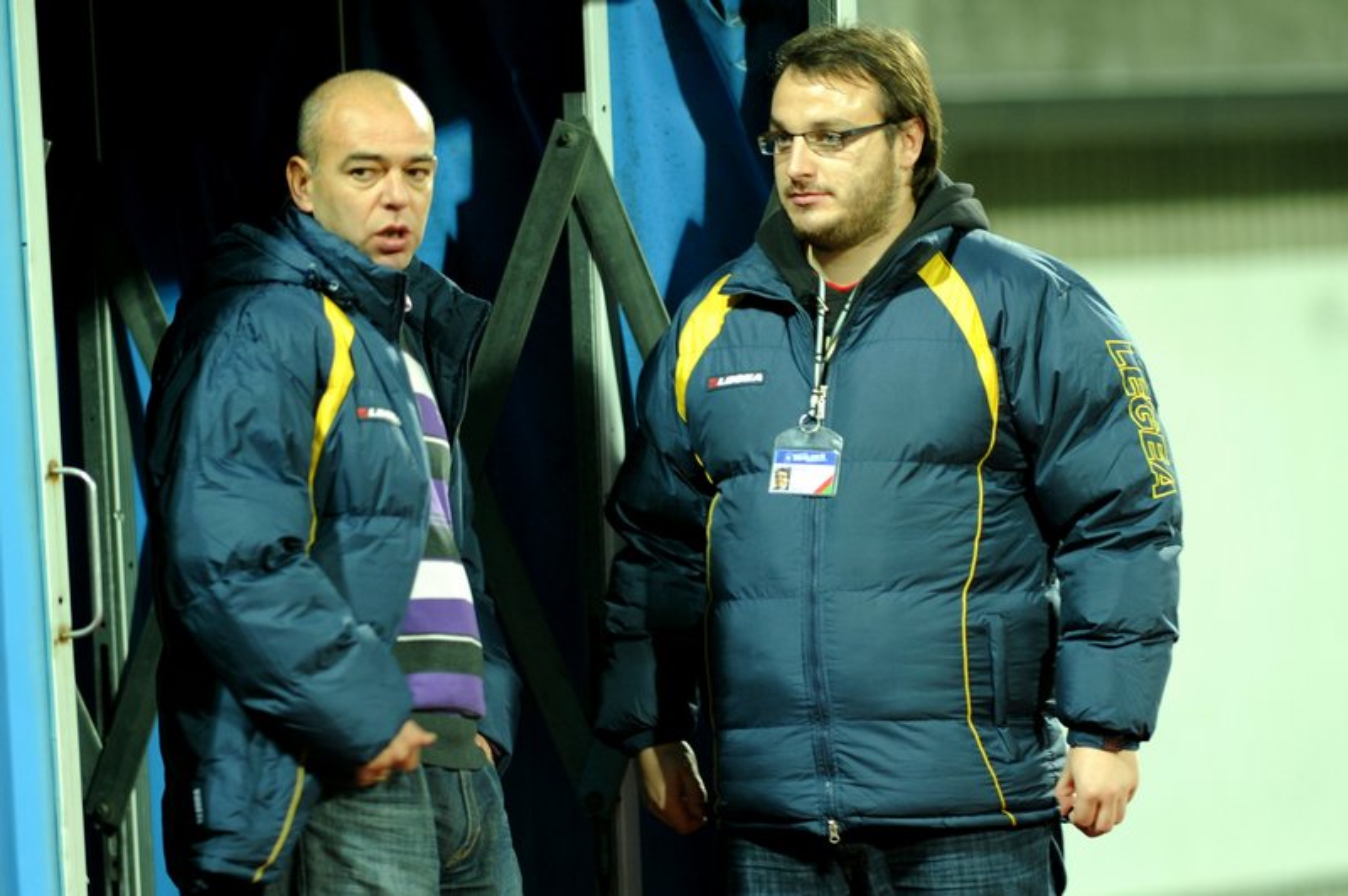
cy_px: 448
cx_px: 674
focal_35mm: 300
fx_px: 11224
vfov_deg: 4.6
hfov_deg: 6.9
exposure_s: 1/80
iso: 800
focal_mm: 300
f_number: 2.8
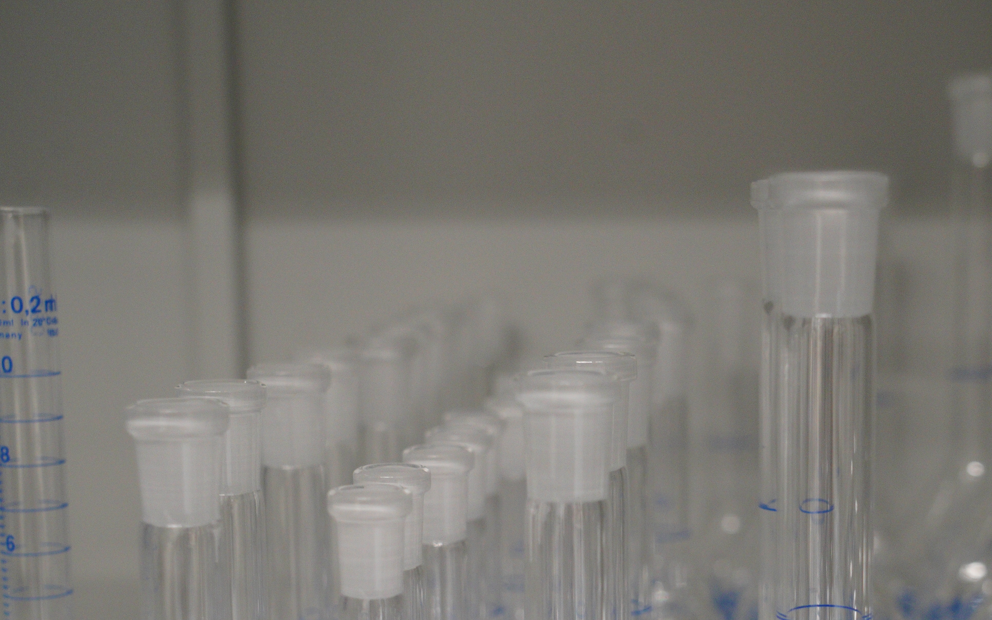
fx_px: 1838
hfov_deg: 30.0
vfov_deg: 18.9
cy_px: 505
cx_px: 653
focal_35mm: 68
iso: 2500
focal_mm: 43
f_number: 5.6
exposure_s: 1/50
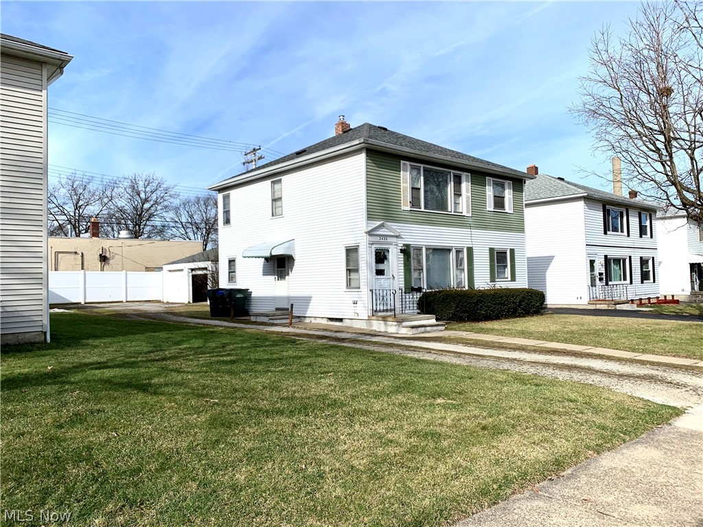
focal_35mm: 26
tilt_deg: +2.0
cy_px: 264
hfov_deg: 67.3
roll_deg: +1.1
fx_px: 528
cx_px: 352
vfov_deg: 53.1
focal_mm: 4.25
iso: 25
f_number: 1.8
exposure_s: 1/3289
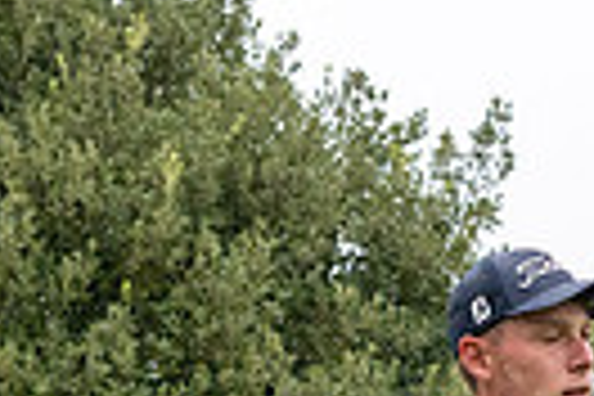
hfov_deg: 13.0
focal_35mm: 158
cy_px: 832
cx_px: 342
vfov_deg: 8.2
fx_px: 2607
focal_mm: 24
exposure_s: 1/1250
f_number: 4
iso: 1000
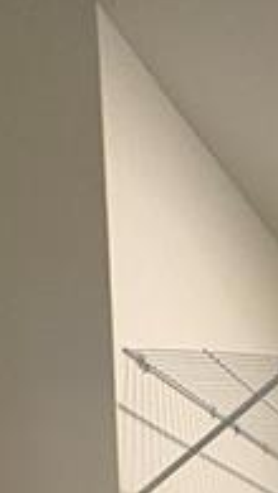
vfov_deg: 26.3
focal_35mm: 60
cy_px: 723
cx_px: 705
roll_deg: -1.0
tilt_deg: -2.6
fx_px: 785
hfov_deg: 13.4
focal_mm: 2.22
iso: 320
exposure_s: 1/60
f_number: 2.2
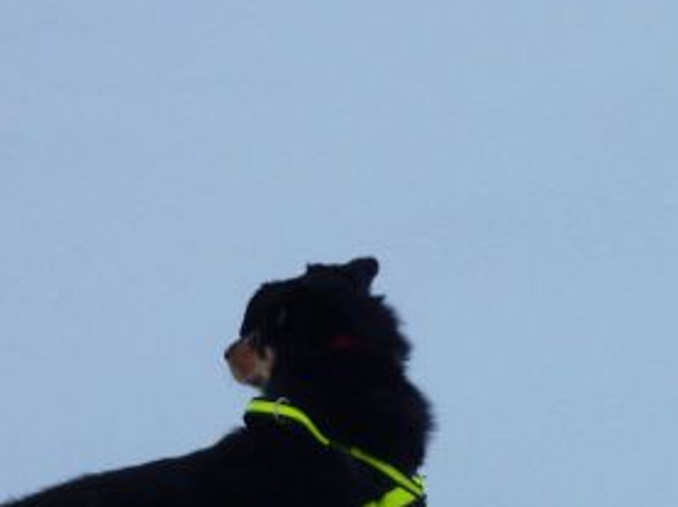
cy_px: 600
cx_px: 624
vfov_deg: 12.0
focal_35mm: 121
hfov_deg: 16.1
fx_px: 2368
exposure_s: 1/100
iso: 80
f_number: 3.7
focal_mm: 6.9
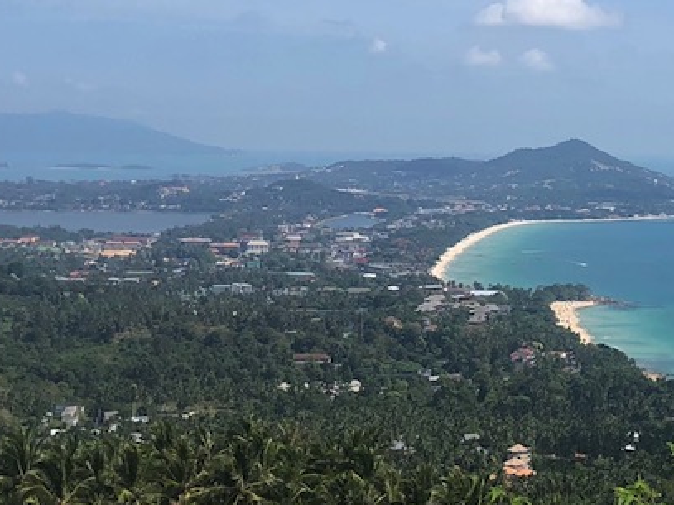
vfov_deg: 16.7
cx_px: 694
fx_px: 1713
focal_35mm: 88
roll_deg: -0.9
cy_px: 106
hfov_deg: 21.4
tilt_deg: +0.4
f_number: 1.8
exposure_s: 1/3205
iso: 20
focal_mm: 4
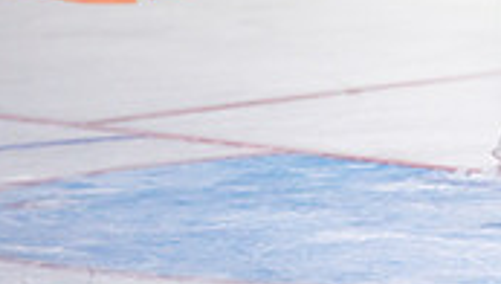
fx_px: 8863
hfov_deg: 3.2
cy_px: -199
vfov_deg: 1.8
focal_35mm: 666
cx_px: 718
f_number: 2.8
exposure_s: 1/640
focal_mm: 190
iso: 1000
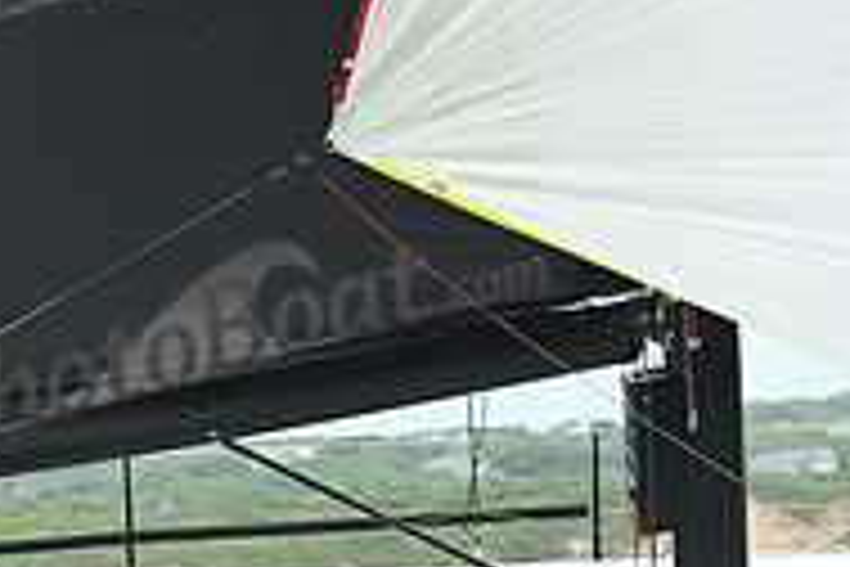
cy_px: 632
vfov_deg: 4.6
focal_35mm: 300
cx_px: -315
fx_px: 7083
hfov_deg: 6.8
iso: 400
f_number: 5
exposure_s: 1/800
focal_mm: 98
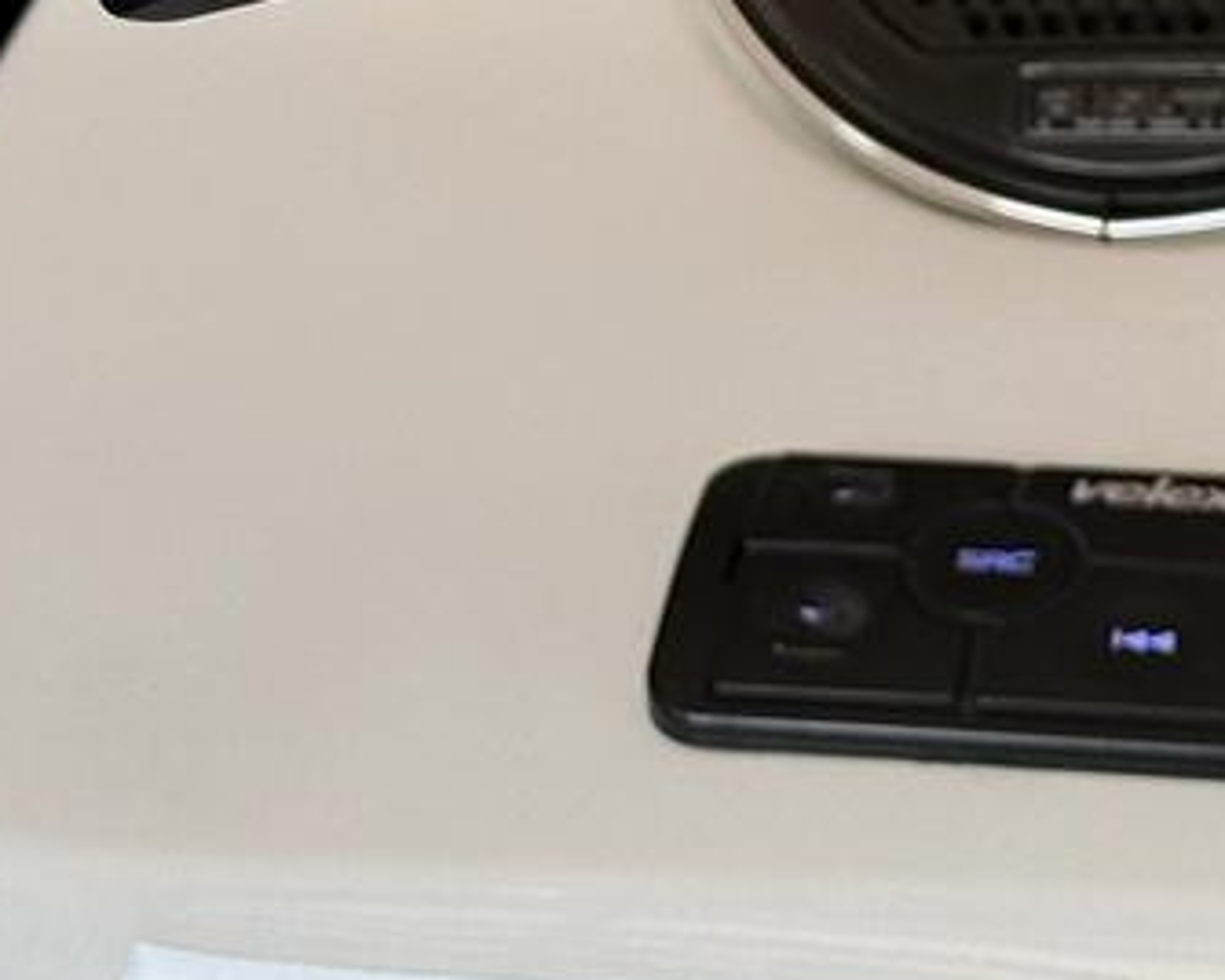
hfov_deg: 10.8
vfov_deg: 8.4
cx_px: 655
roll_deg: +0.0
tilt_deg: -4.0
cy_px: -614
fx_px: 6490
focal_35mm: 179
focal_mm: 6.76
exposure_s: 1/239
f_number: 1.78
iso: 80
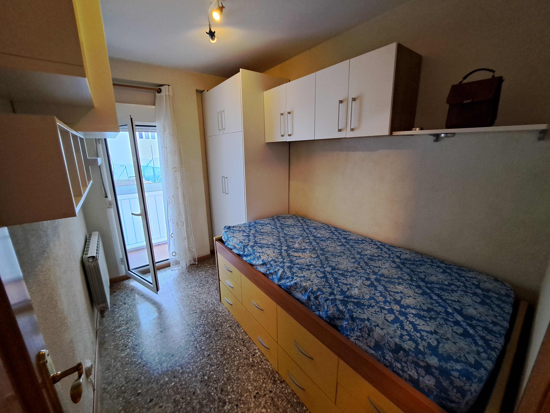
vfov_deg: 89.9
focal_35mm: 13
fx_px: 207
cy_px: 206
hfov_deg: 106.2
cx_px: 275
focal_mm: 1.74
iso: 250
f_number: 2.2
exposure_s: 1/50
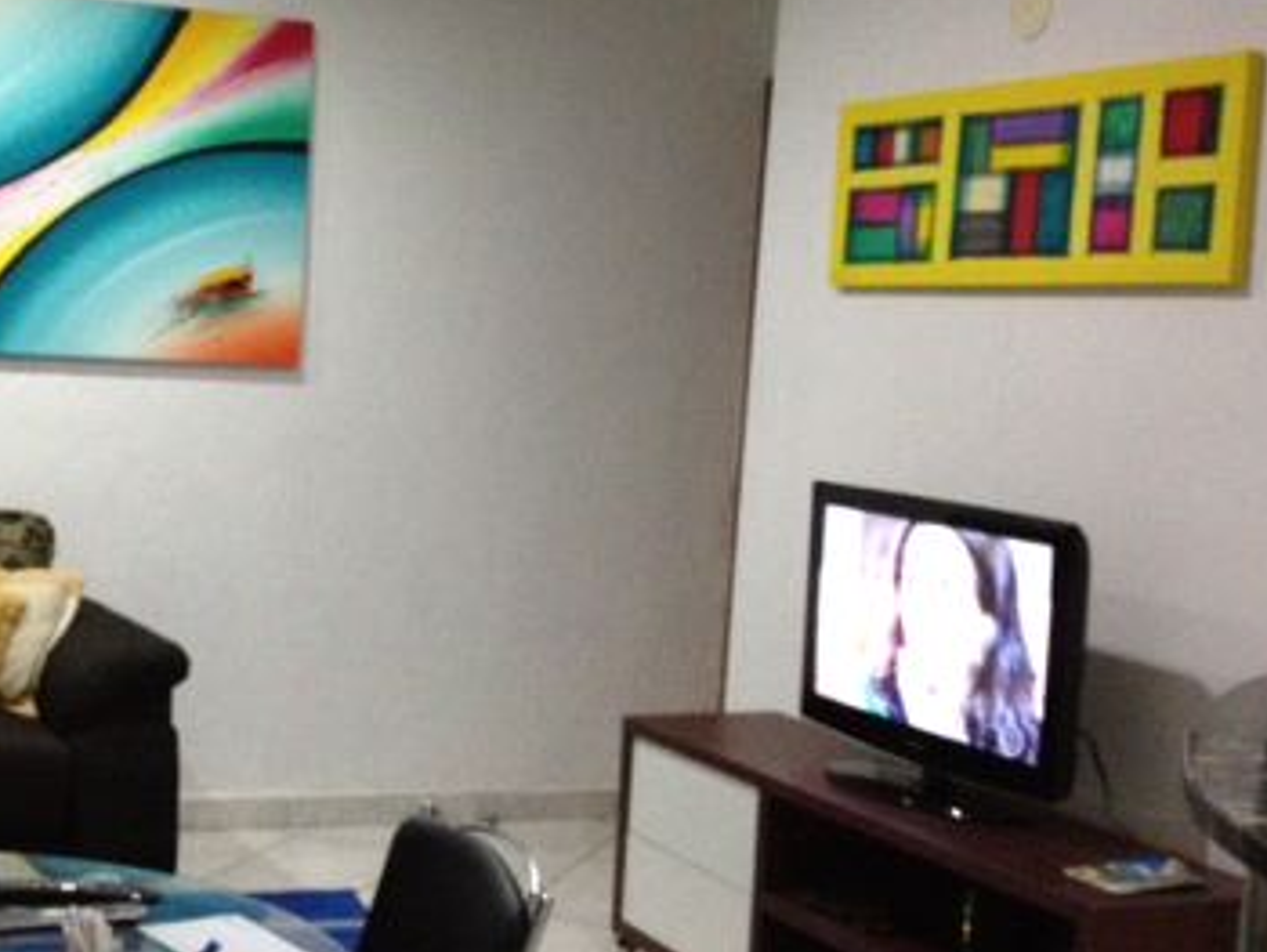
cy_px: 521
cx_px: 373
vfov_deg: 23.0
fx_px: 2344
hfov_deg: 29.9
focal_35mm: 64
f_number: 2.4
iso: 400
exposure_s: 1/15
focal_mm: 4.28
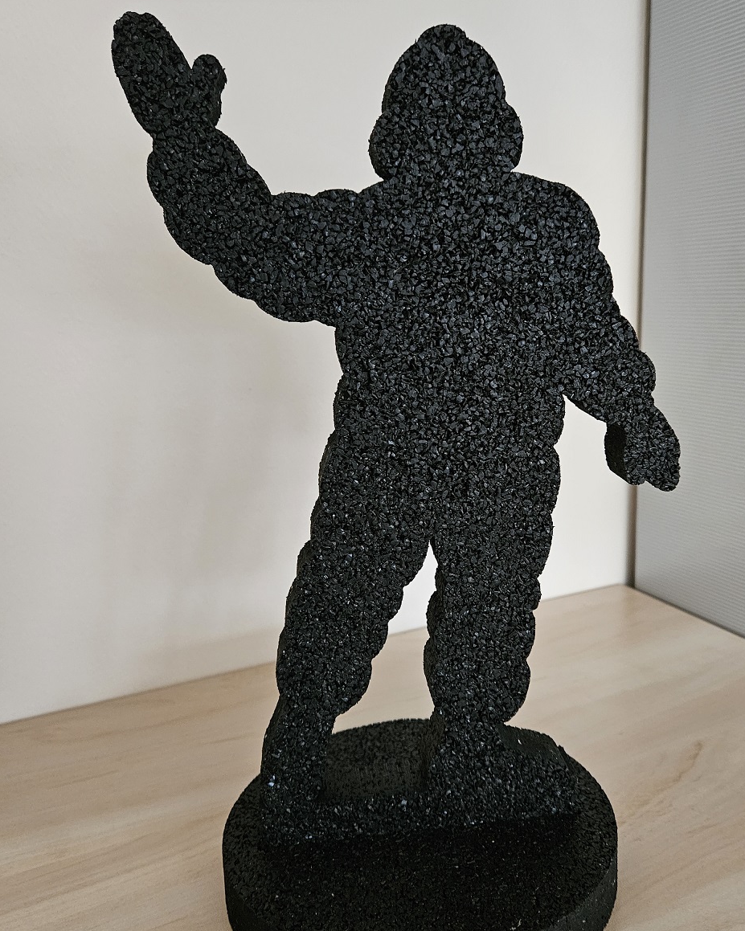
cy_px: 483
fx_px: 855
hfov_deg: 47.0
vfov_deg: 57.2
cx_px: 428
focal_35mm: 31
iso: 640
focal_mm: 5.4
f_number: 1.8
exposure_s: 1/33
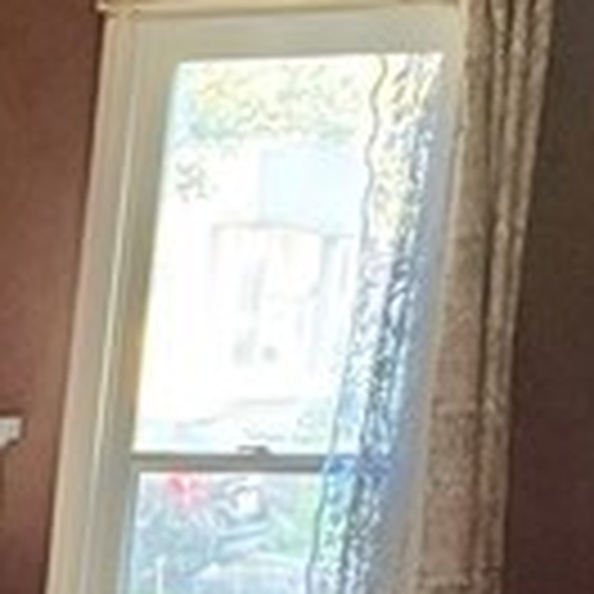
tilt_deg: -14.3
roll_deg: -0.2
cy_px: 1282
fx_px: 3203
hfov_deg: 8.8
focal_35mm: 165
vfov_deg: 9.7
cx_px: -1156
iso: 800
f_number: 1.78
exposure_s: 1/40
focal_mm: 6.76
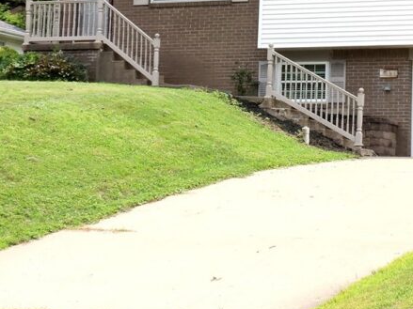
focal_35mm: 113
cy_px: 31
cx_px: 315
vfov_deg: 13.0
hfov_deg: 17.3
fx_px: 1348
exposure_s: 1/640
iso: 64
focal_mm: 11.1
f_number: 4
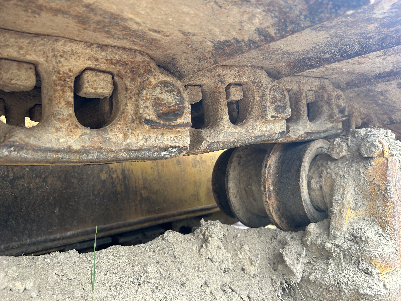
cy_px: 150
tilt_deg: +6.0
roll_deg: +3.5
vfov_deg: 53.1
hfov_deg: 67.3
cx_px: 200
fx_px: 301
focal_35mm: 26
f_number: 1.5
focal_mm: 5.7
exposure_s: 1/227
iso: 50
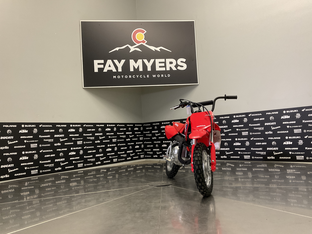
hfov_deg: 61.7
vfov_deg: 48.2
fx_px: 261
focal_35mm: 29
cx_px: 156
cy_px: 117
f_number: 1.8
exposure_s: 1/60
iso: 200
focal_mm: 3
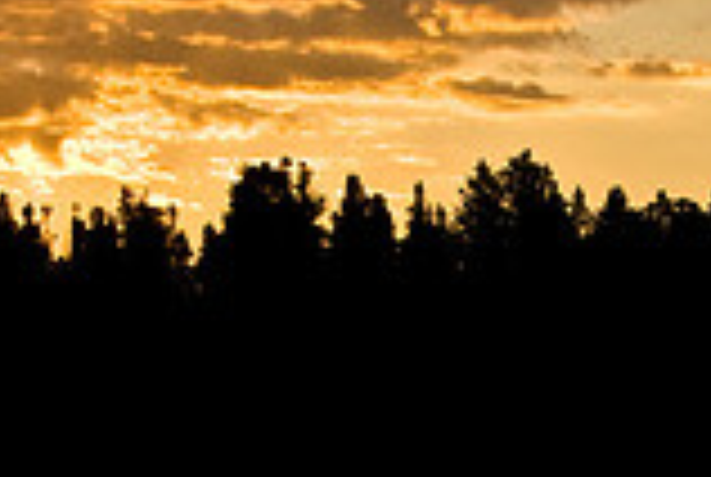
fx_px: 3047
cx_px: 495
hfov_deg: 13.3
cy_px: 472
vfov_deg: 8.9
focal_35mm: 154
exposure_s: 1/45
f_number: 16
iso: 100
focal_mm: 28
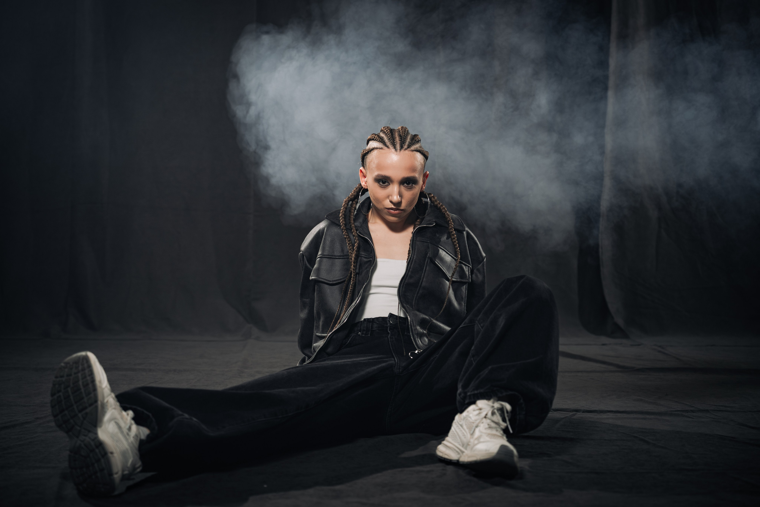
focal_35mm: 58
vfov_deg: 23.5
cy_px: 241
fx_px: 1217
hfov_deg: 34.7
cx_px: 362
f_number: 2.8
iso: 320
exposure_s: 1/160
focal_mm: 55
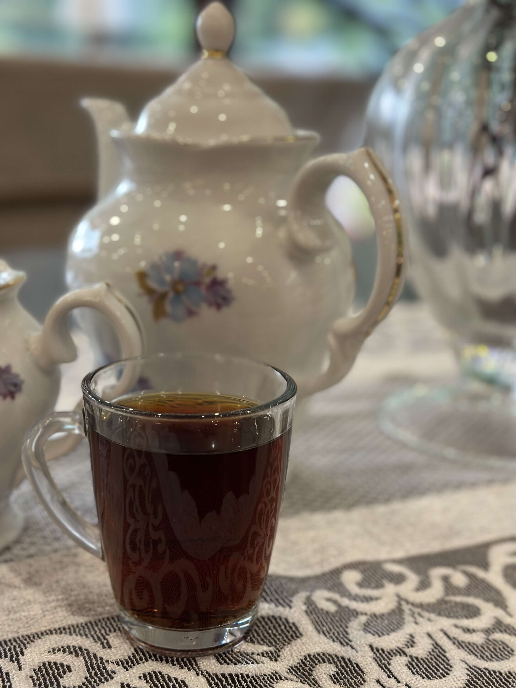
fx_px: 954
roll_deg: -2.1
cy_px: 344
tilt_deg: -16.5
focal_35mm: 48
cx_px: 258
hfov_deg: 30.3
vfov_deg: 39.7
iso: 250
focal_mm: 6.86
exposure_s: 1/50
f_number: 1.78
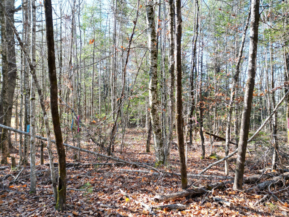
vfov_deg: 56.8
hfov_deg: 71.6
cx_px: 144
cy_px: 108
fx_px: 200
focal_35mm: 24
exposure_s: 1/400
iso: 200
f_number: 1.7
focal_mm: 6.72
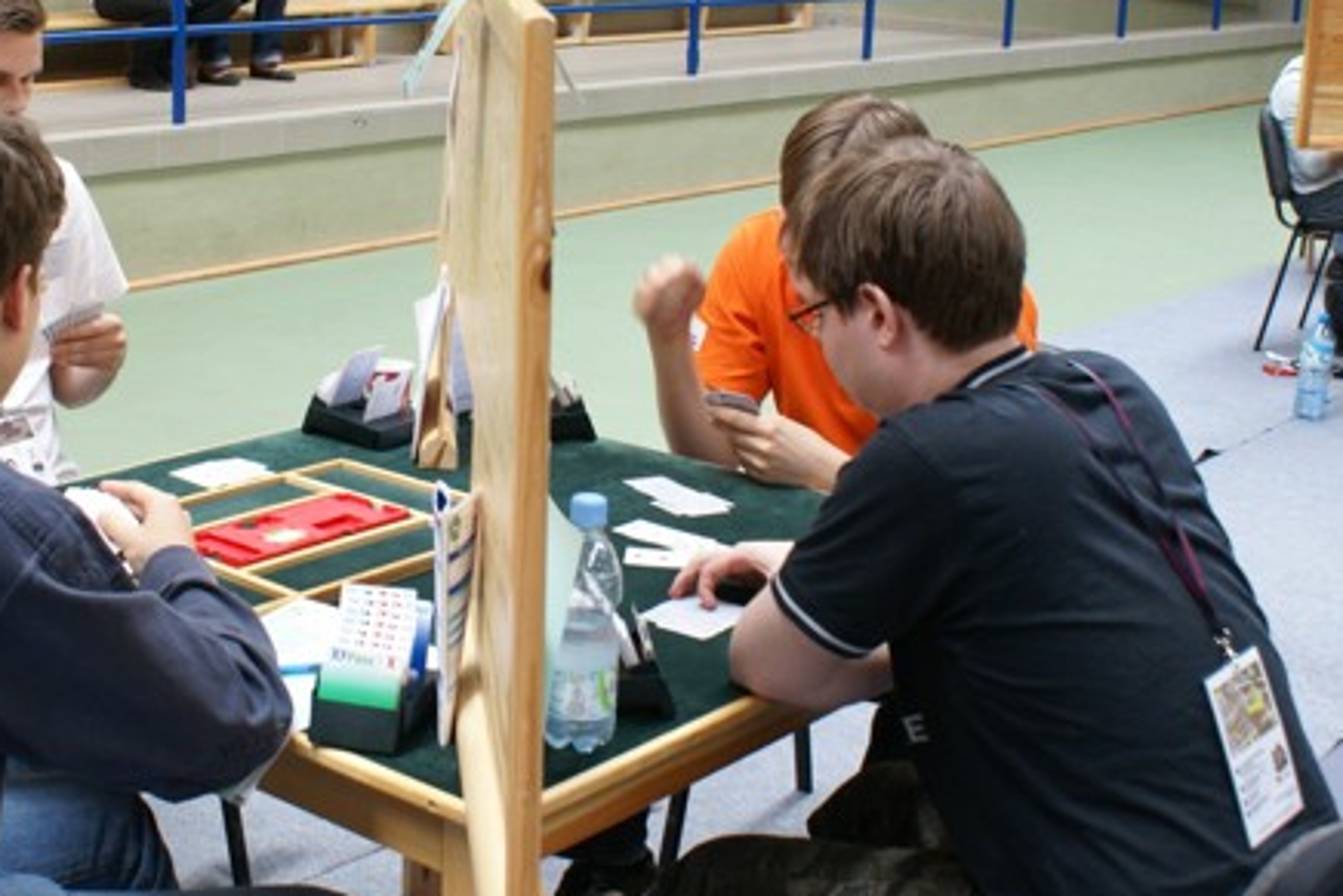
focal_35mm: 53
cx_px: 468
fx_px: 1978
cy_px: 382
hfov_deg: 37.2
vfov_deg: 25.5
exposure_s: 1/25
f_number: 5.6
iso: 200
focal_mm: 22
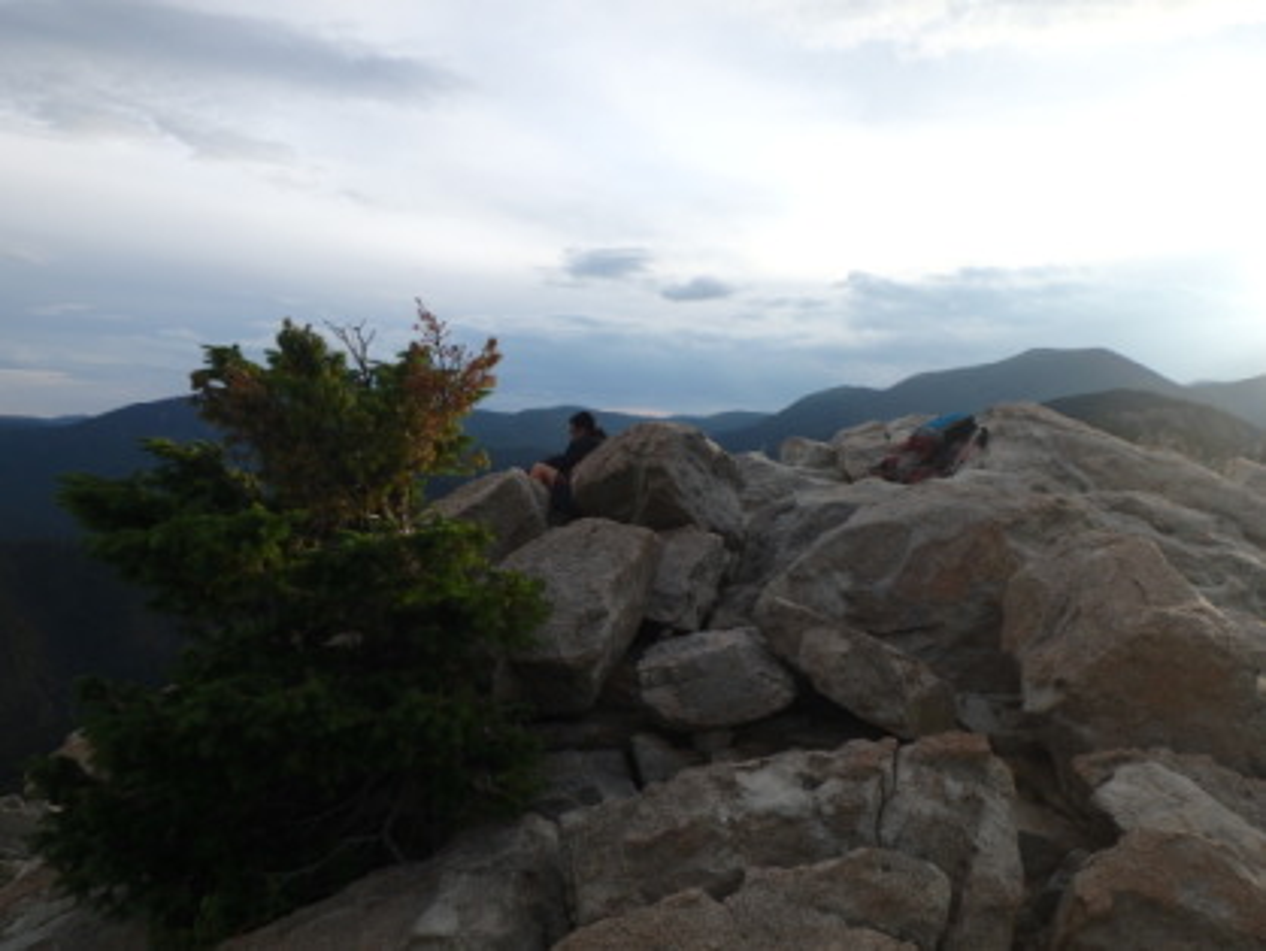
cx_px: 633
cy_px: 476
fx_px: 1025
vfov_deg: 49.8
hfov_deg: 63.4
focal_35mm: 28
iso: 125
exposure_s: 1/320
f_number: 4.4
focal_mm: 5
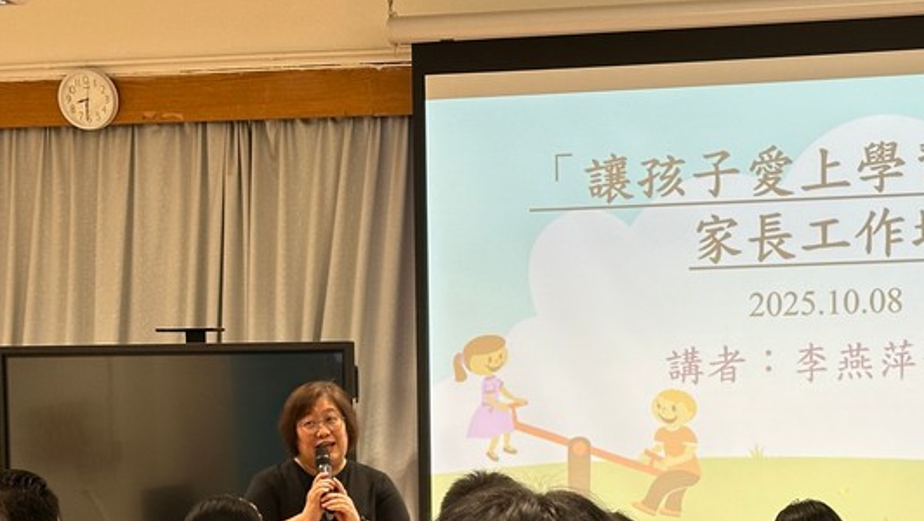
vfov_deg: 12.1
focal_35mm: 99
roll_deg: +0.5
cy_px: 535
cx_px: 672
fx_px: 2427
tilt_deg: -0.6
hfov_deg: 21.4
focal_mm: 6.86
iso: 80
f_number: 1.78
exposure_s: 1/50
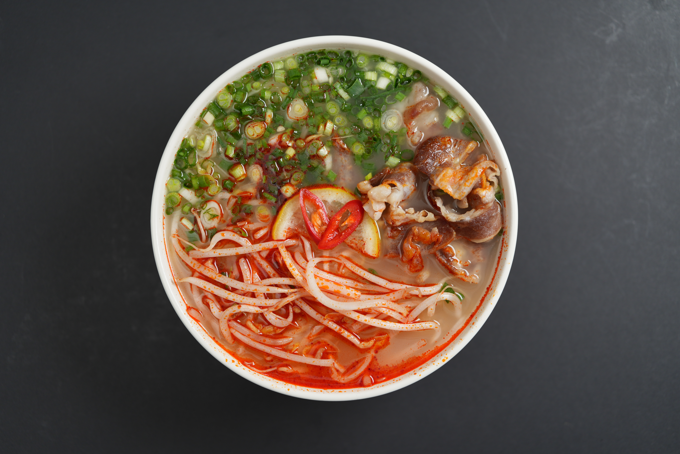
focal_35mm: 51
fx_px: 963
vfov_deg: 26.5
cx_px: 337
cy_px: 228
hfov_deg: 38.9
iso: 160
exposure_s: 1/50
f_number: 2.8
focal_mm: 50
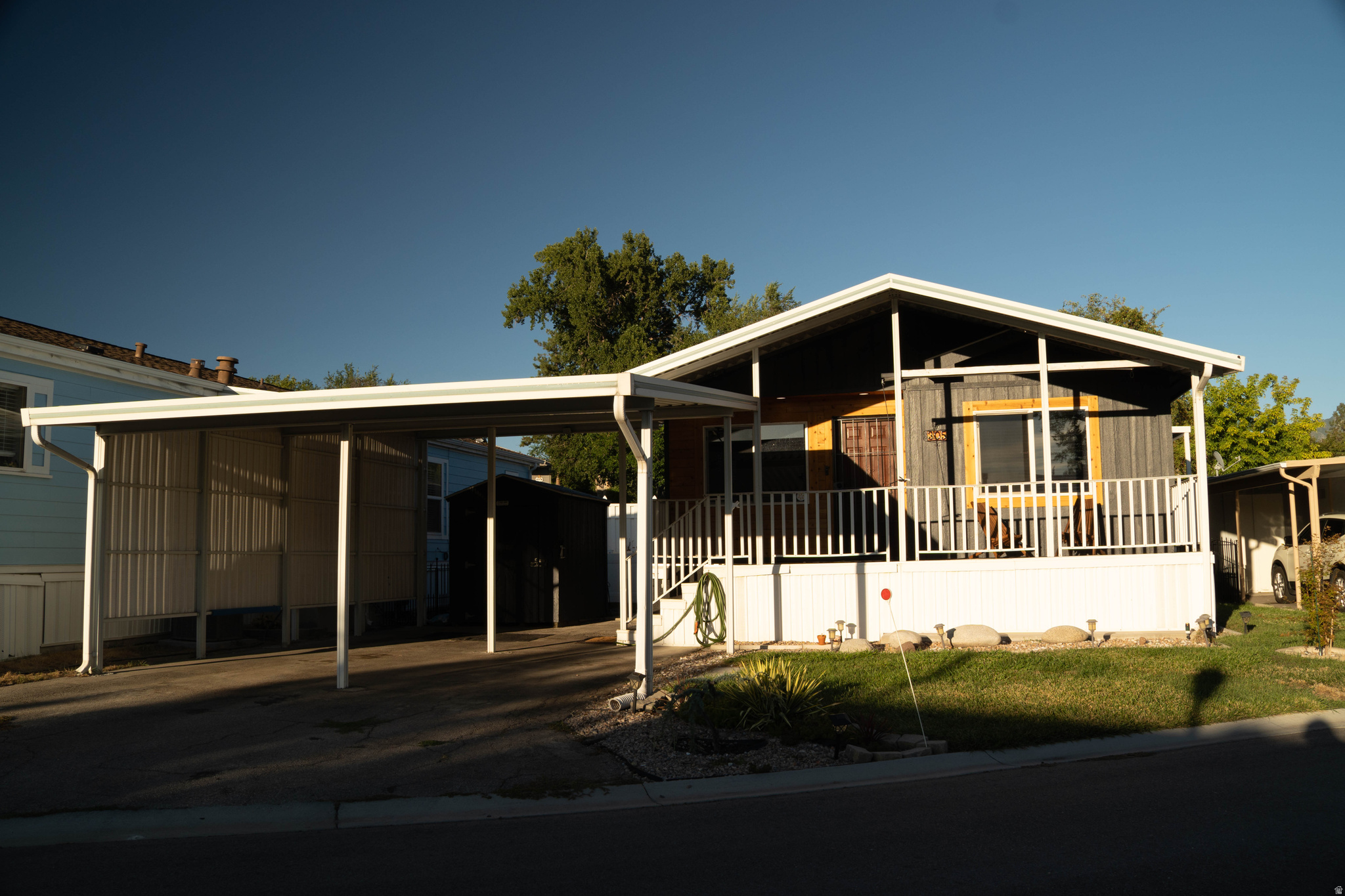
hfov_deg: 67.4
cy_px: 448
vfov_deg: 47.9
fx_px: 1009
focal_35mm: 27
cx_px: 672
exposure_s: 1/50
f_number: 8
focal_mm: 18
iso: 125
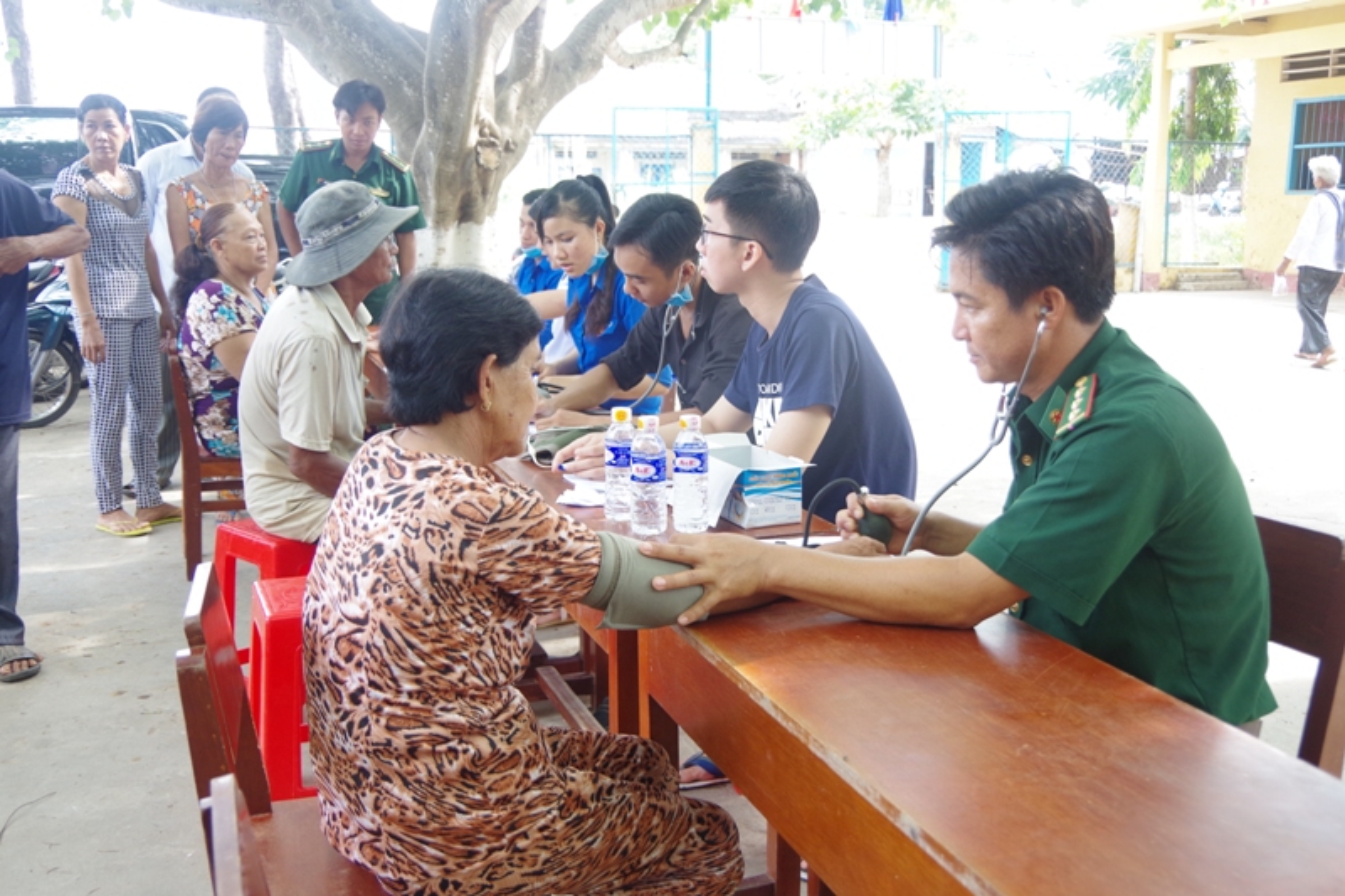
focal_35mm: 36
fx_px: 1345
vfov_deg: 36.9
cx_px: 672
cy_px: 448
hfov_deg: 53.1
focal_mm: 24
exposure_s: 1/60
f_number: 4
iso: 400
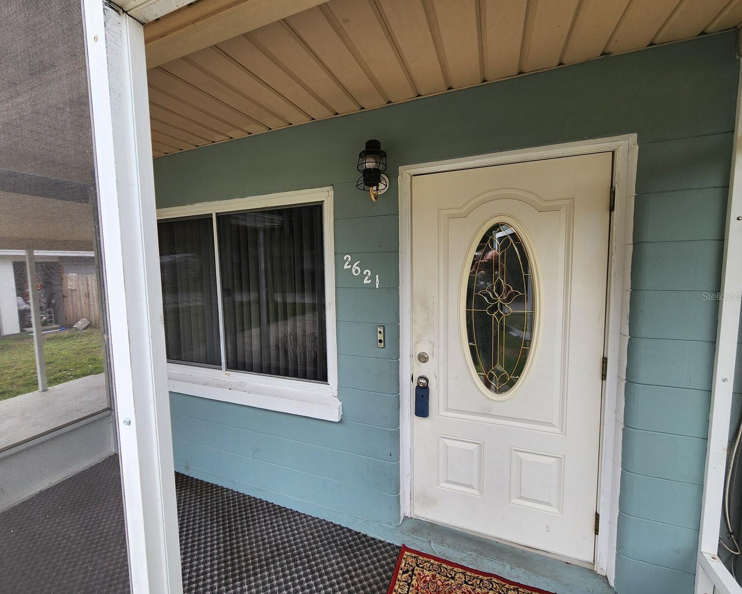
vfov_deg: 88.0
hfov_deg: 100.5
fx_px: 307
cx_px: 341
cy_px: 296
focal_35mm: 14
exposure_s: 1/265
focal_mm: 2.2
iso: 50
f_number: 2.2
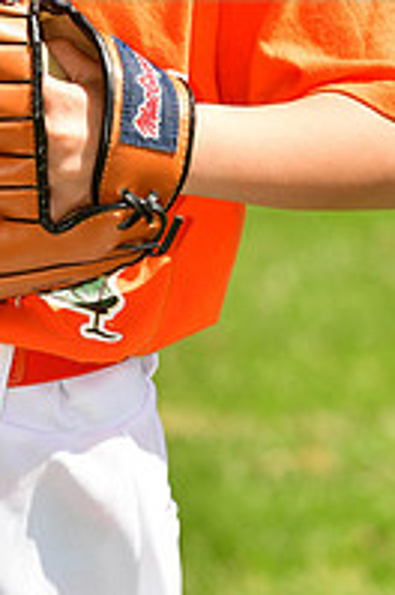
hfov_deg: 2.3
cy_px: -93
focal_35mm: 591
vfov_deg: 3.5
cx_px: 73
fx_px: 9768
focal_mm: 135
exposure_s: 1/1000
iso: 200
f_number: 5
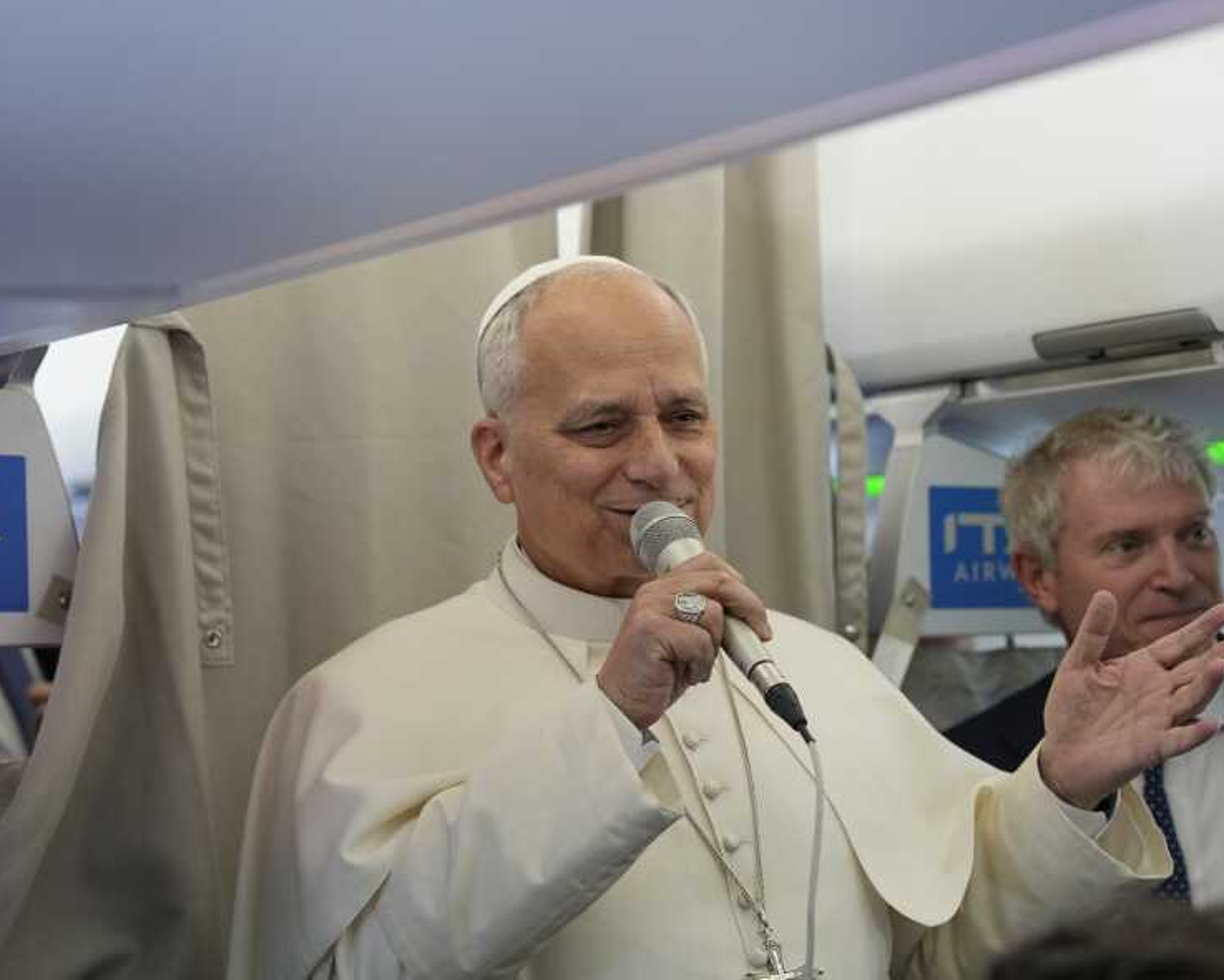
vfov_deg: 19.9
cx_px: 762
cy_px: 605
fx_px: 2790
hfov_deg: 24.7
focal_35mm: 77
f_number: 3.2
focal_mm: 55
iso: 2000
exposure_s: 1/400
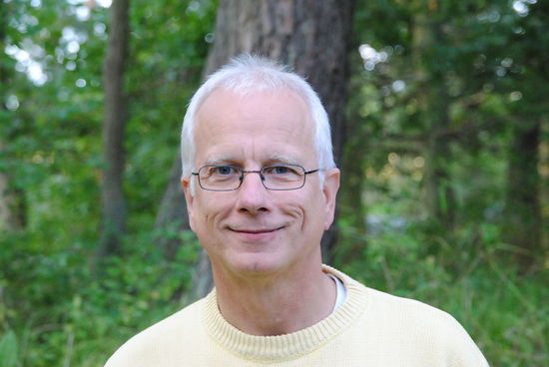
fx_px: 2061
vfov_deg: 10.2
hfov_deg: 15.2
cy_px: 184
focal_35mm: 135
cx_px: 274
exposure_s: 1/100
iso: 1600
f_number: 5.3
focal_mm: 90
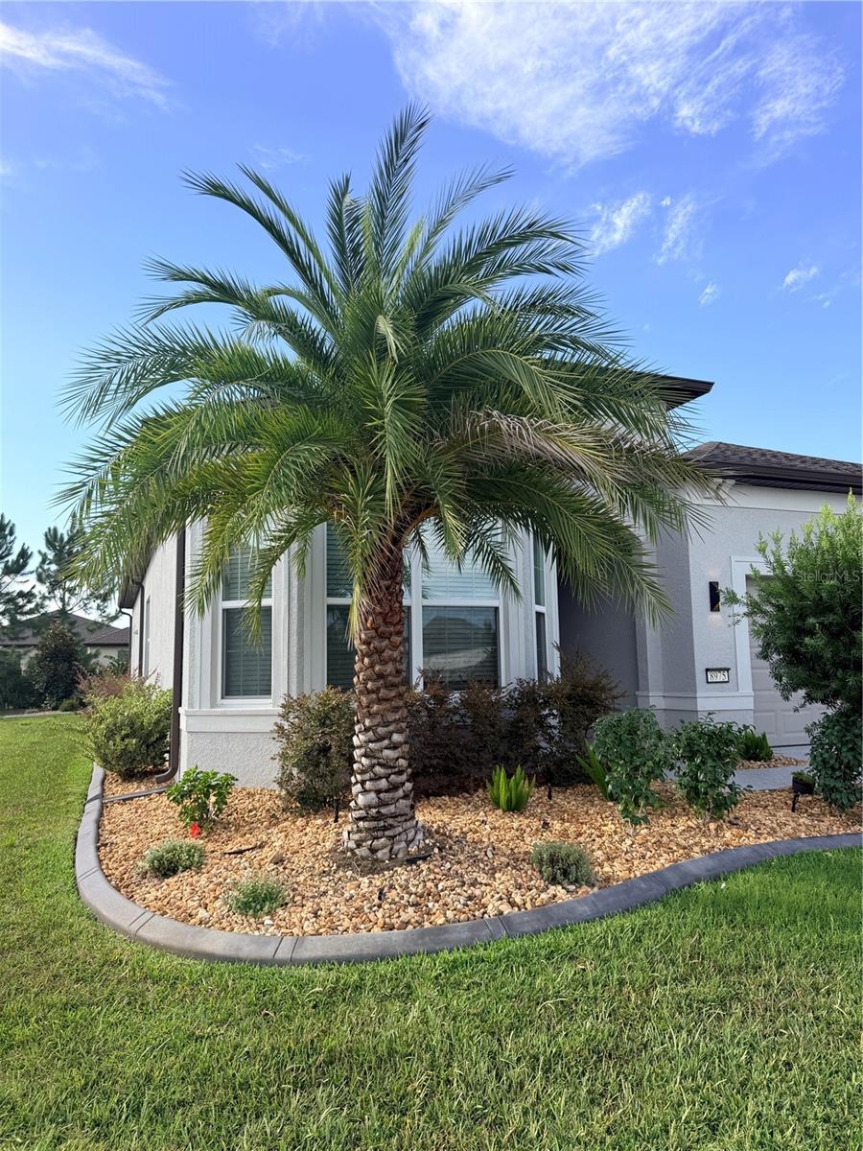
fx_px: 798
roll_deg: +0.9
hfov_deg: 56.8
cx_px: 432
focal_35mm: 24
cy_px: 576
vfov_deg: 71.6
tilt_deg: +6.6
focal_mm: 6.76
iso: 80
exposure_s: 1/1689
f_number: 1.78
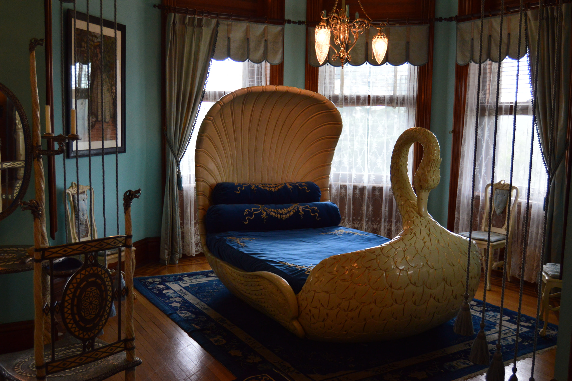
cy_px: 190
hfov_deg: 53.2
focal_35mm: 36
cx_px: 286
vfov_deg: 36.8
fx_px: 572
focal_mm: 24
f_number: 3.8
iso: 800
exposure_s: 1/40
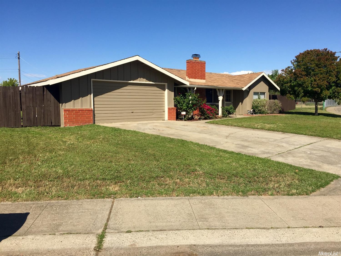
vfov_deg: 48.2
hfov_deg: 61.7
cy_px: 128
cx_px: 170
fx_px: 286
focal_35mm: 29
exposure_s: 1/2326
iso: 32
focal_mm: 4.15
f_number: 2.2
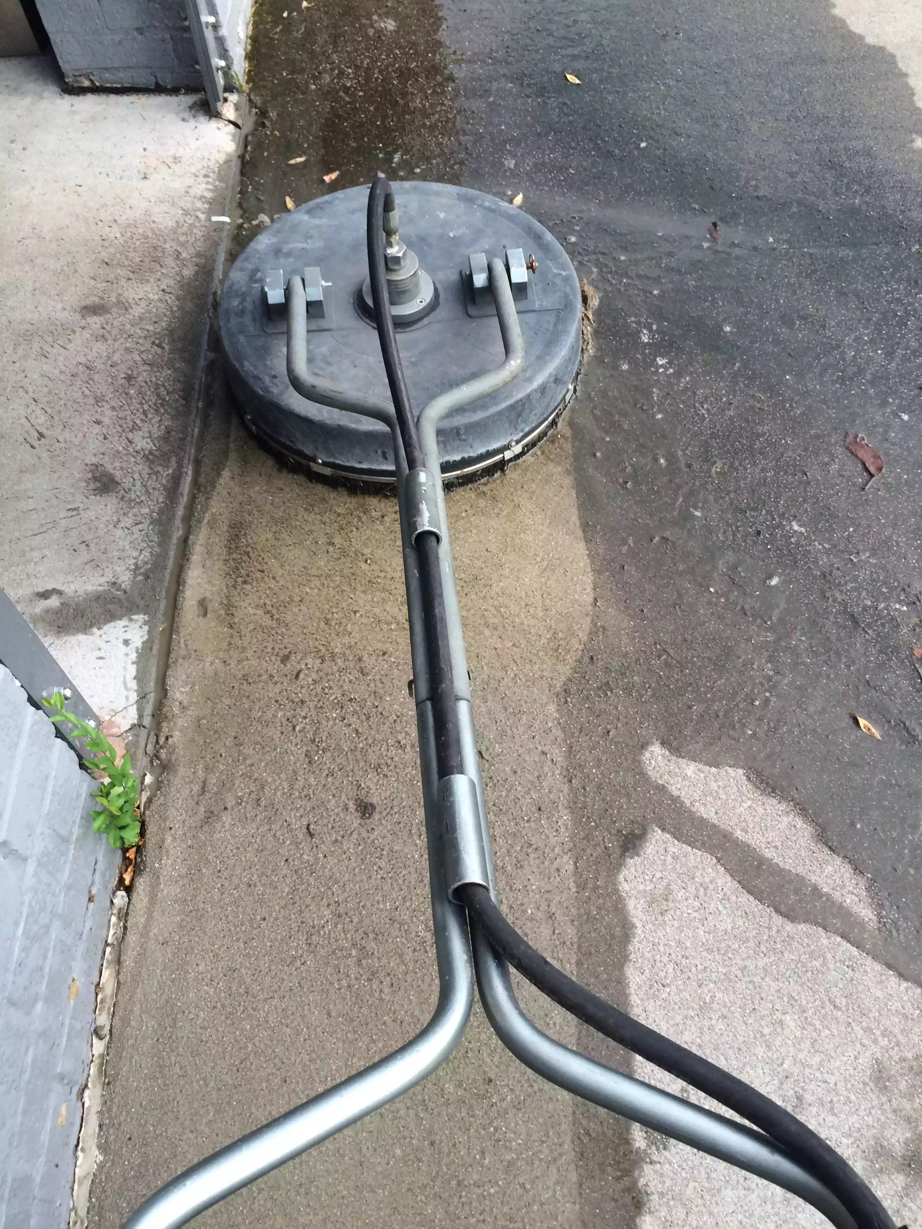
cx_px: 461
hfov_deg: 48.2
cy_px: 614
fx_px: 1030
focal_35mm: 29
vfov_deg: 61.7
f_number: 2.2
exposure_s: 1/366
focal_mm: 4.15
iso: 32
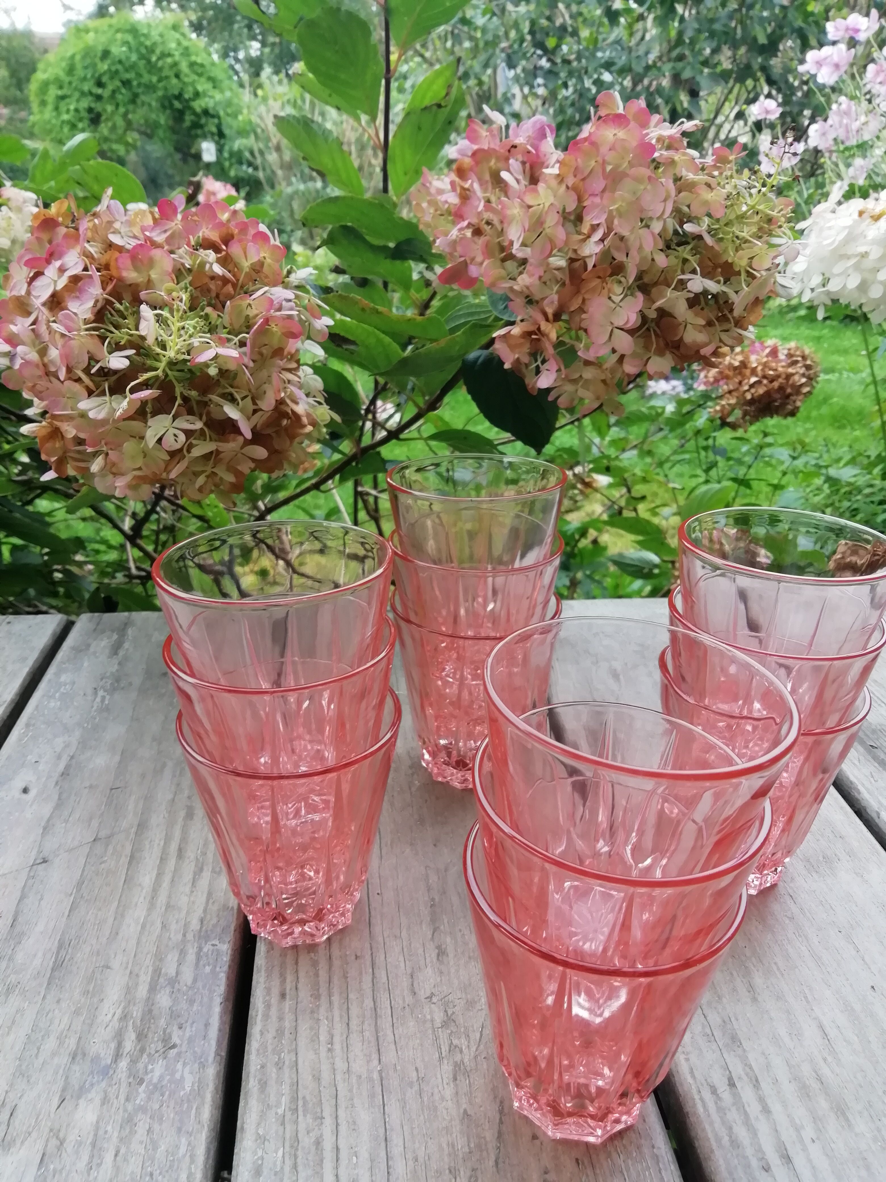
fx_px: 887
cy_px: 591
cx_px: 443
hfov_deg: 53.1
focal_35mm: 26
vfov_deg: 67.3
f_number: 2.2
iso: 80
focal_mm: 3.21
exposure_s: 1/100
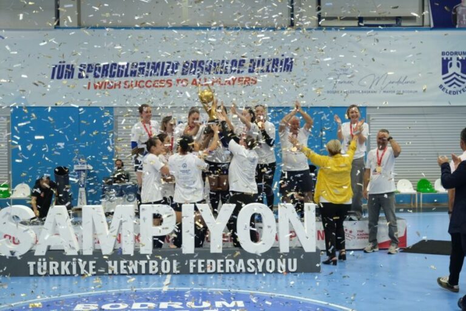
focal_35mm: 50
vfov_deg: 27.0
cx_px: 233
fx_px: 647
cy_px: 156
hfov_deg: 39.6
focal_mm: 33.2
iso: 1600
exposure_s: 1/500
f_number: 2.8
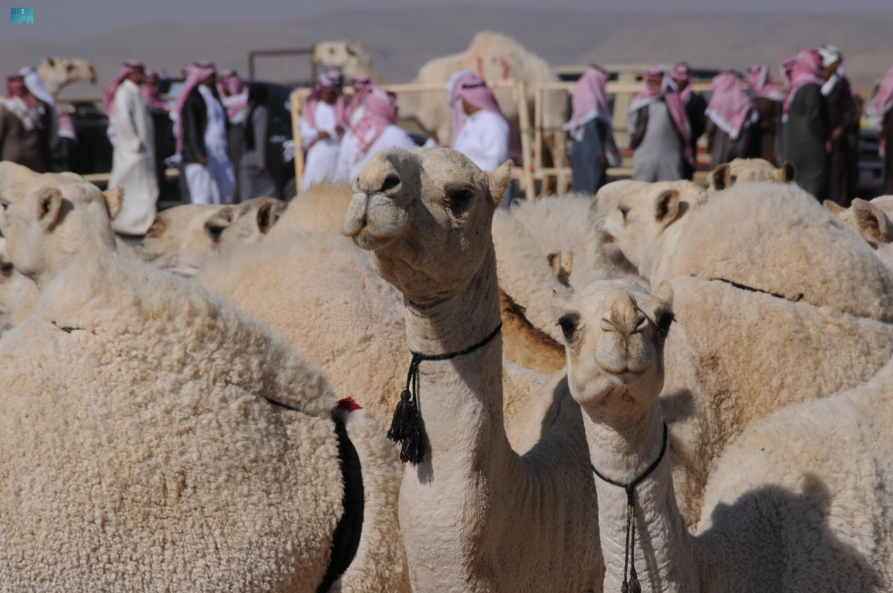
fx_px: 7432
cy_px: 296
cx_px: 446
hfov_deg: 6.9
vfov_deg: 4.6
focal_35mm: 300
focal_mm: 200
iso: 200
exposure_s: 1/800
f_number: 14
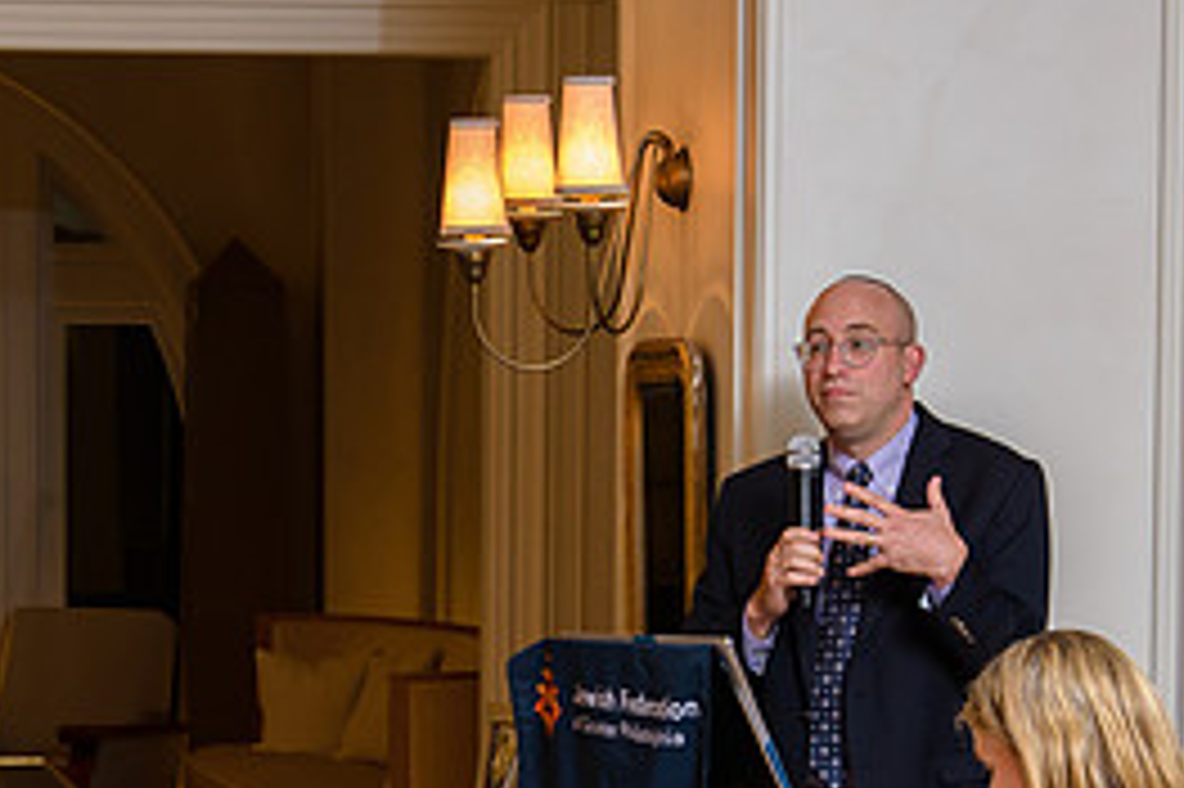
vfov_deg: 10.6
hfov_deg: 16.0
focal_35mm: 128
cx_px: 351
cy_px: 813
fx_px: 4207
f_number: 6.3
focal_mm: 58
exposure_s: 1/30
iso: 1000
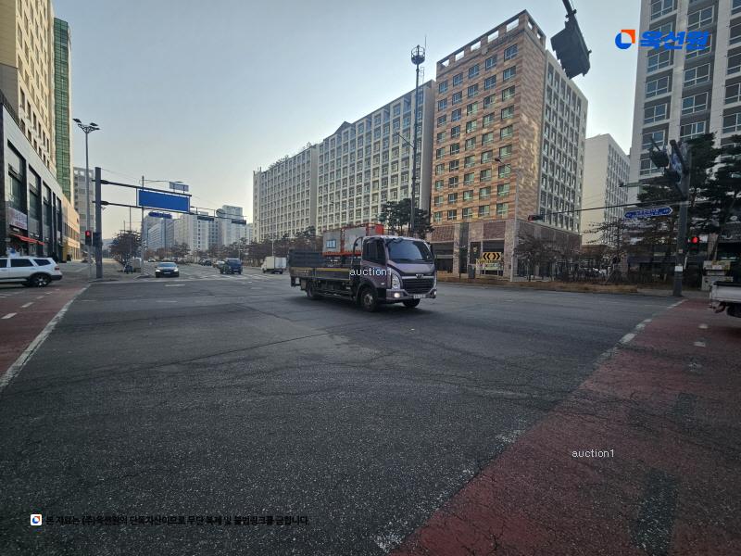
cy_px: 278
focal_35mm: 13
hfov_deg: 106.2
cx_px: 370
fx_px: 278
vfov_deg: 89.9
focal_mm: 2.2
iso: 50
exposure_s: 1/1794
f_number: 2.2
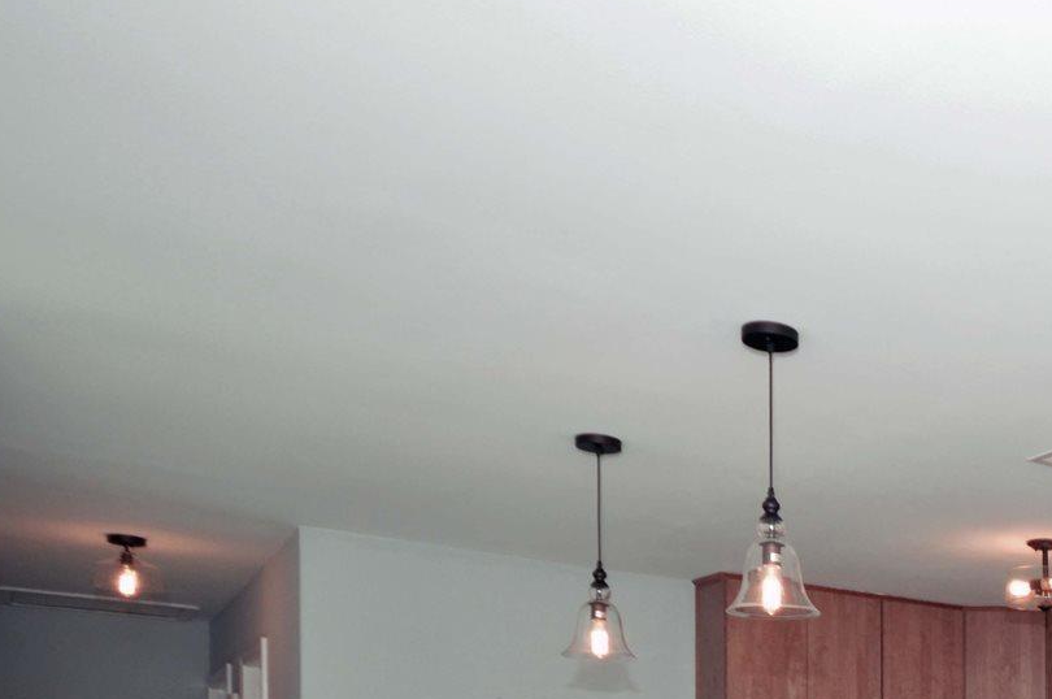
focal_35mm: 44
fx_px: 1273
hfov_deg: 38.1
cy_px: 831
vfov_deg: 27.2
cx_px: 1127
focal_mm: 11.5
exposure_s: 1/60
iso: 400
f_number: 5.6
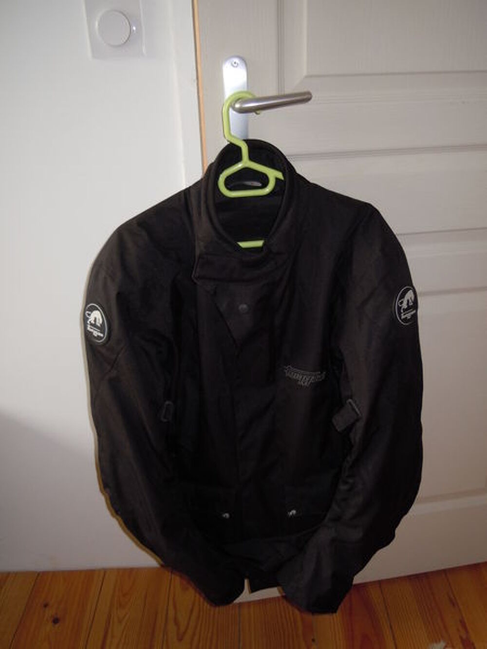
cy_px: 324
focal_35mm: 30
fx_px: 563
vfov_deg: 60.0
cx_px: 244
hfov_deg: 46.8
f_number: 3.5
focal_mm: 5.4
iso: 200
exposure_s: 1/30
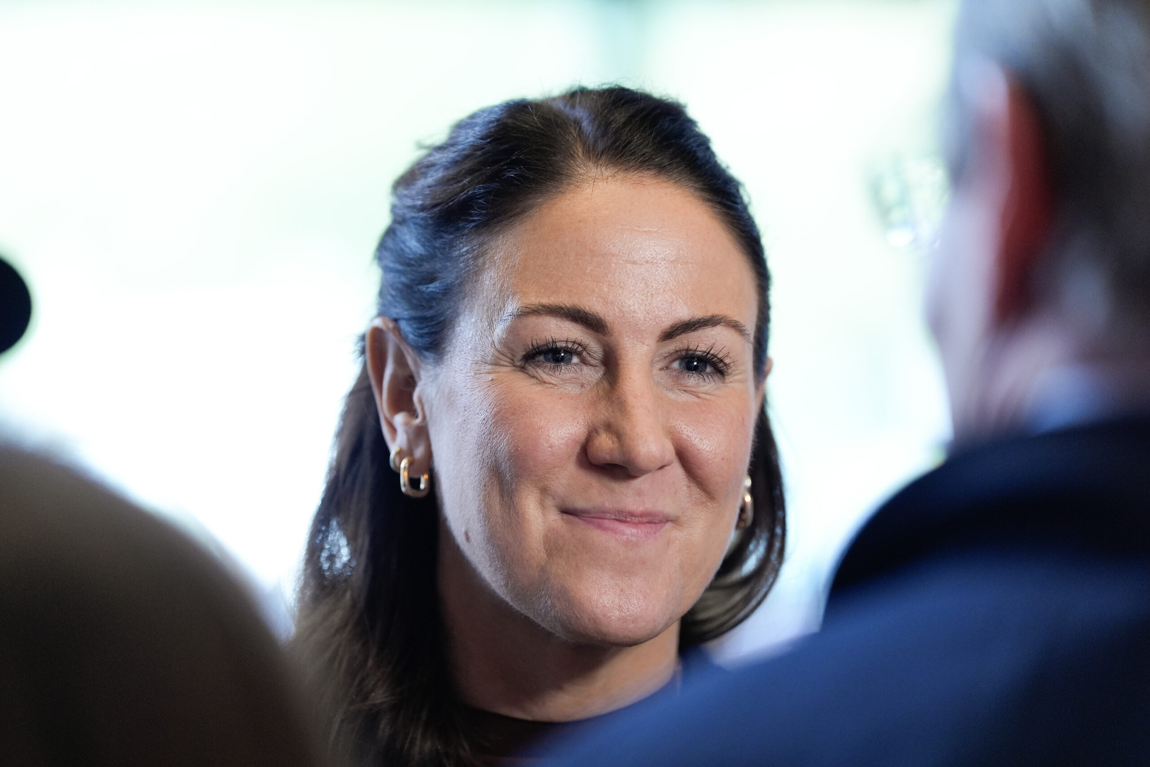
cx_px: 575
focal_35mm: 200
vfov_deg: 6.9
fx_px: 6389
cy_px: 384
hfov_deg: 10.3
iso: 1600
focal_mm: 200
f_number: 2.8
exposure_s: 1/250
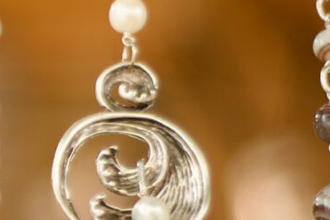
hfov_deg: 7.1
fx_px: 2577
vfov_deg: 4.9
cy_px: 268
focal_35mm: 281
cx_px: -337
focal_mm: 50
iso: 100
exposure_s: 1/100
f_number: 1.8
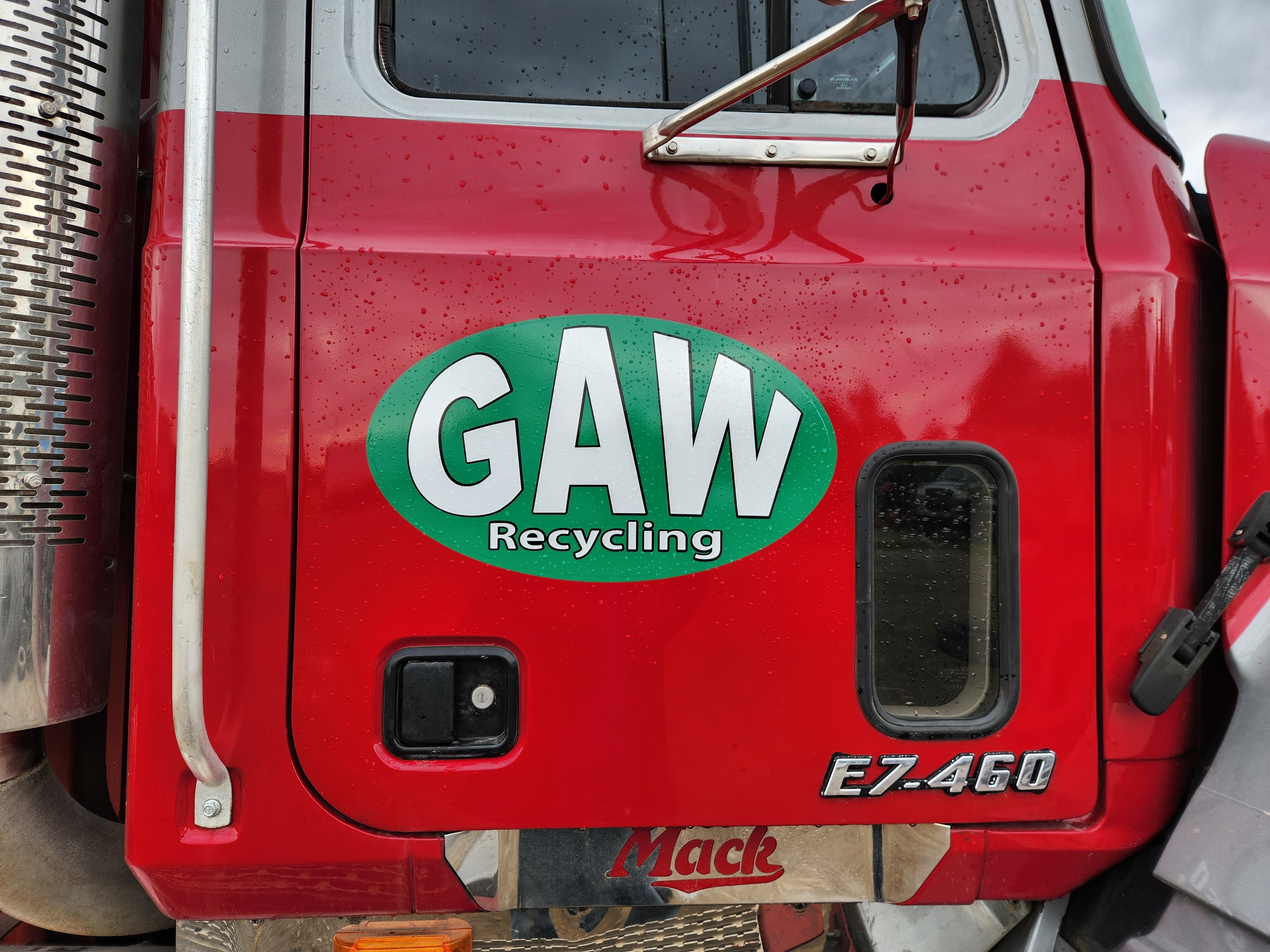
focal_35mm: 23
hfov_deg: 73.9
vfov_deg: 58.9
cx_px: 635
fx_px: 844
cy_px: 476
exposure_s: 1/202
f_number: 1.8
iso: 20
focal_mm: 5.4
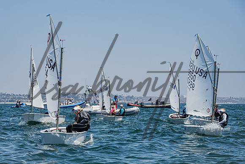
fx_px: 751
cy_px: 94
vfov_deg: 12.4
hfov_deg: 18.5
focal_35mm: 110
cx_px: 103
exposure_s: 1/3200
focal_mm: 89
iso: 500
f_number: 6.3
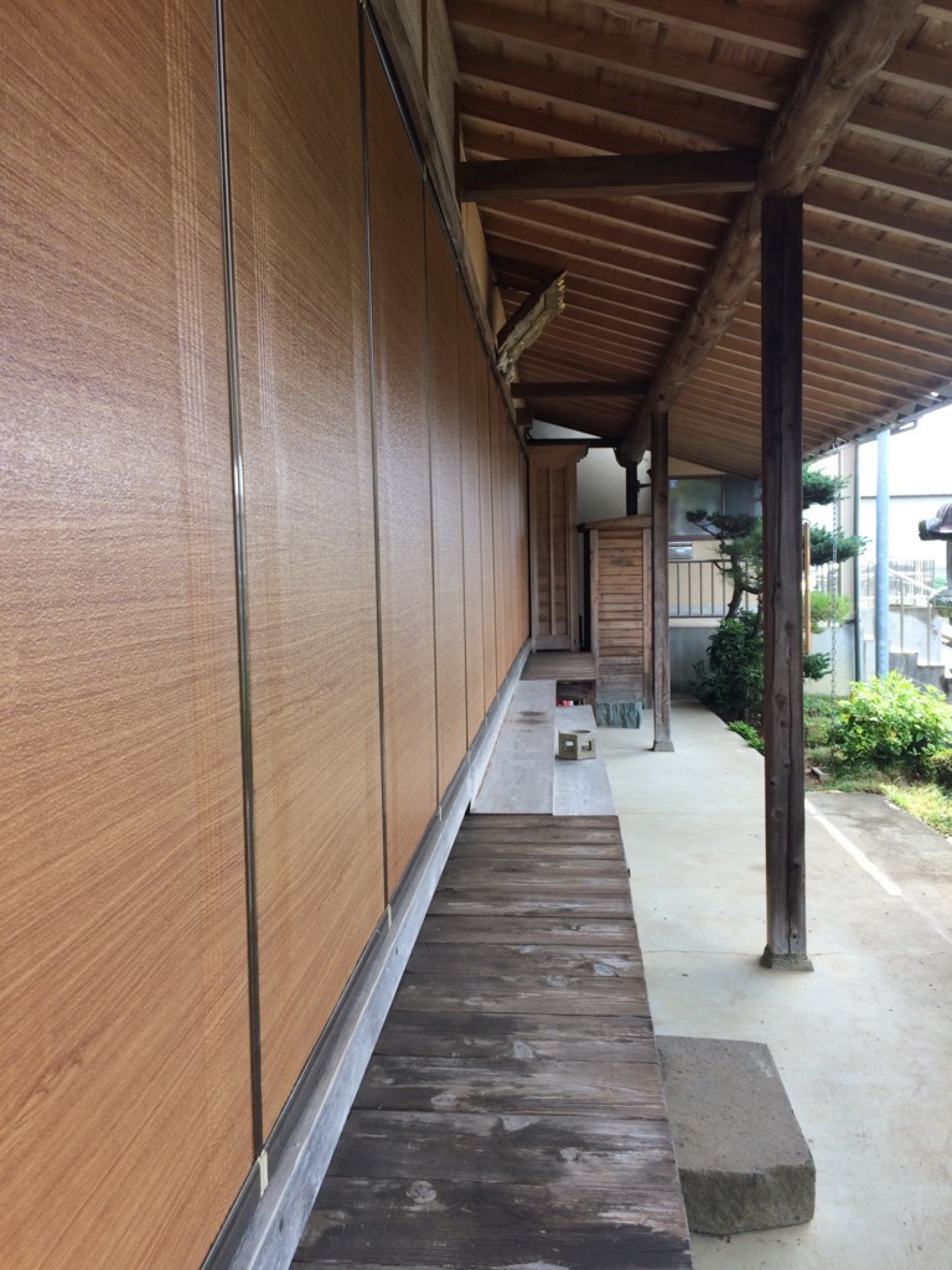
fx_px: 1063
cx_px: 476
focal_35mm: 29
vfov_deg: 61.7
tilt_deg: -8.9
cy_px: 635
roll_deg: +2.8
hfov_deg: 48.2
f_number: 2.2
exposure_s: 1/218
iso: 32
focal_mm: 4.15
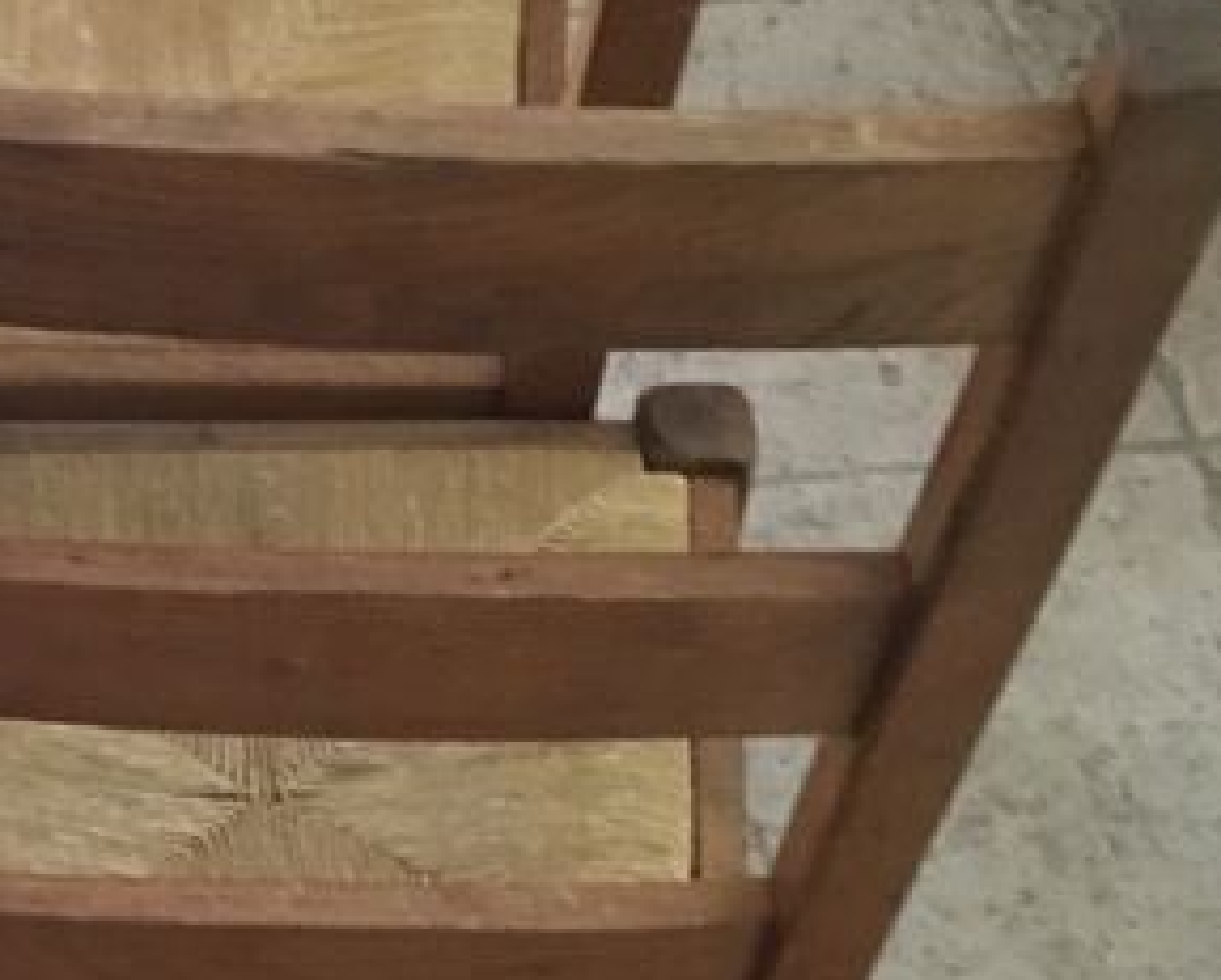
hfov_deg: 17.2
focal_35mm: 105
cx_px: -360
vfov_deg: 14.6
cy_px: 823
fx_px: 3798
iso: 200
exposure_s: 1/20
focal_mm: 3.3
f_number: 2.4
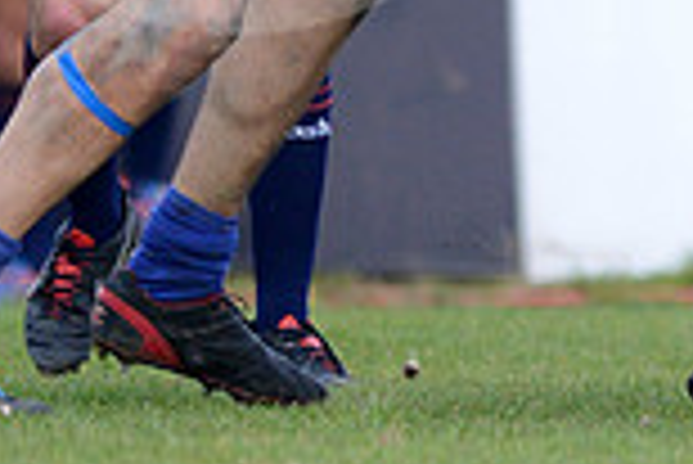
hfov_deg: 1.3
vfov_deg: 0.9
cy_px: -286
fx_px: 30424
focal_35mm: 1579
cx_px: 1008
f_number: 4
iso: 1100
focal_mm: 420
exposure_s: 1/800
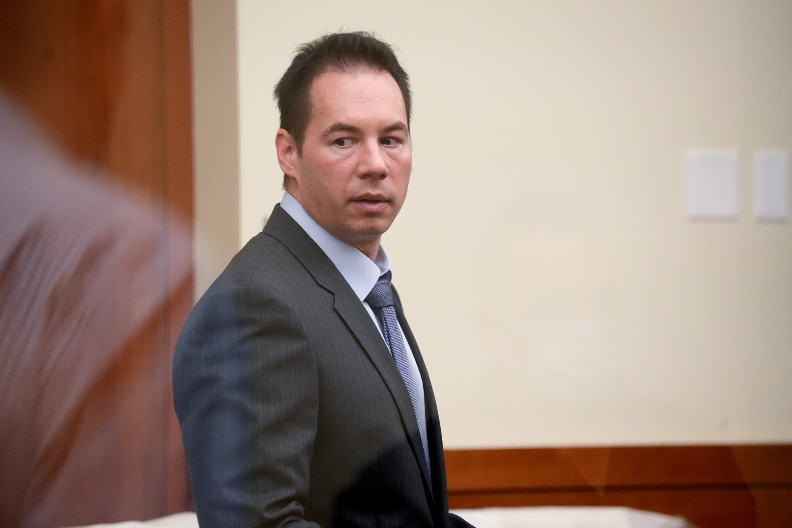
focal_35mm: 200
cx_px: 396
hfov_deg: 10.3
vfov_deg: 6.9
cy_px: 264
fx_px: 4399
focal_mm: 200
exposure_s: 1/320
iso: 6400
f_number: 4.5
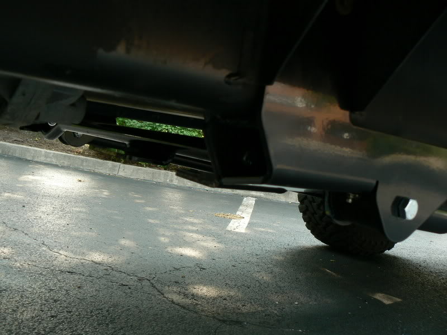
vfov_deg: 39.7
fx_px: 465
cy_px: 168
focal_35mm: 36
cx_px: 224
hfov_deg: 51.4
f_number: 3.2
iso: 80
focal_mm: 6
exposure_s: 1/50
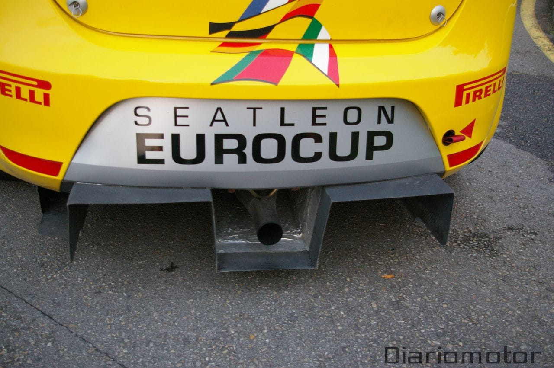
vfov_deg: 36.8
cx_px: 277
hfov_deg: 53.2
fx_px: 553
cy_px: 184
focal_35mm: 36
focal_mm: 24
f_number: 4
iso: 800
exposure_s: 1/45
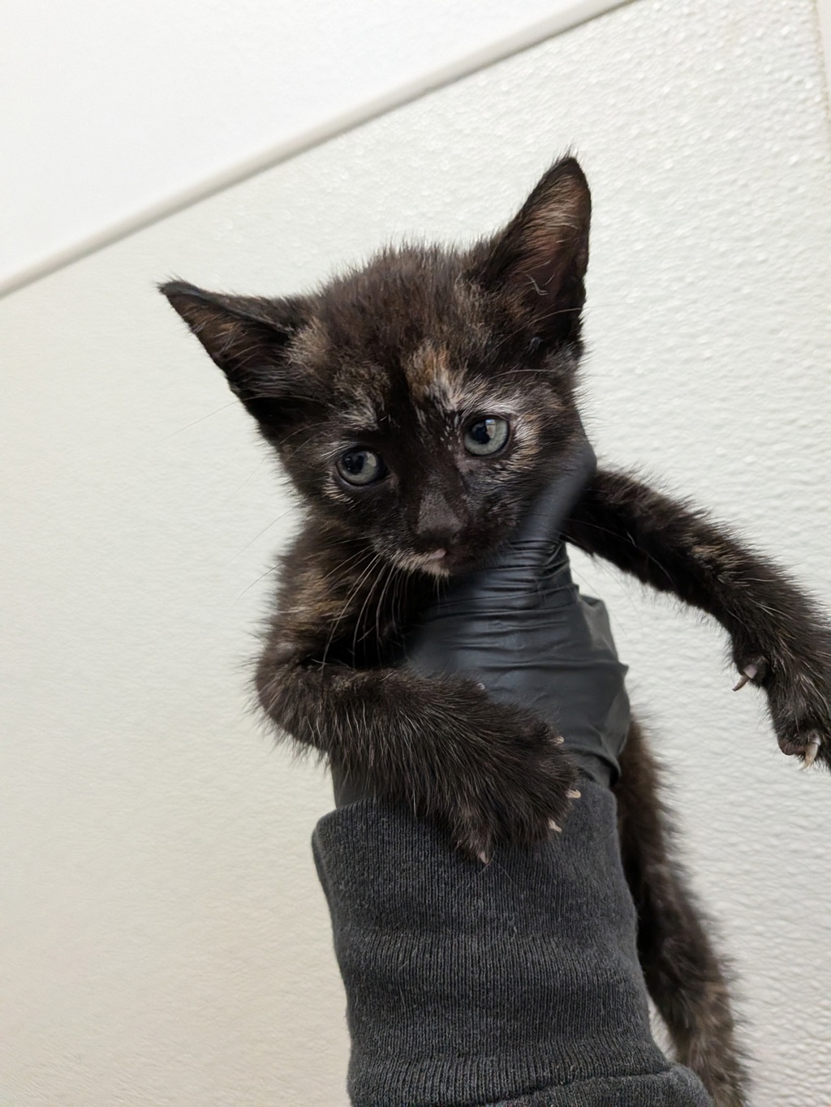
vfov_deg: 71.6
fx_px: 768
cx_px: 416
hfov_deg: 56.8
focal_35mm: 24
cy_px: 554
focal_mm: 4.53
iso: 1849
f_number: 1.7
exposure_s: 1/289
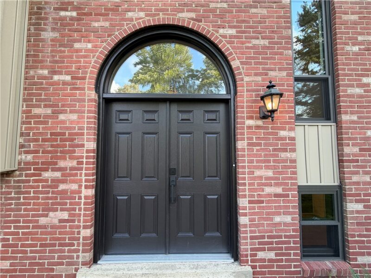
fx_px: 150
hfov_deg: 102.1
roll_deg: +0.7
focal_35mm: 14
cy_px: 139
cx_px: 186
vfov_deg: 85.7
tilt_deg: +3.7
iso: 80
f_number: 2.2
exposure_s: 1/121
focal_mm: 2.22
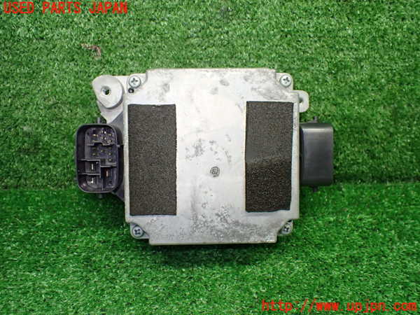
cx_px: 210
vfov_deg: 46.8
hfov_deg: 60.0
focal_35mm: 30
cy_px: 158
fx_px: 364
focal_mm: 5.4
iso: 500
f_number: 2.3
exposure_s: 1/125
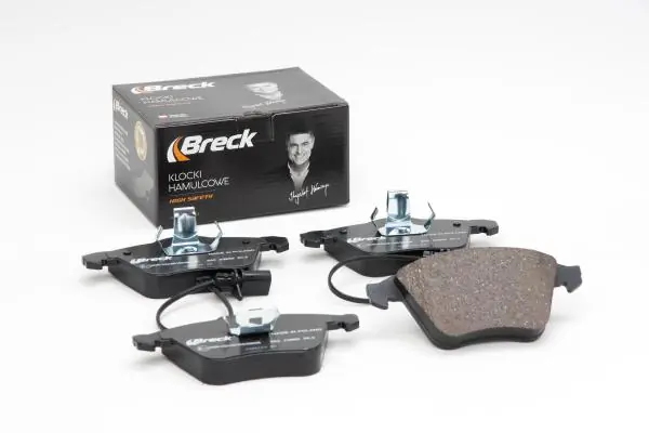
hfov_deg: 22.6
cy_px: 216
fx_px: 1622
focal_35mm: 90
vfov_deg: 15.2
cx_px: 324
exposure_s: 1/200
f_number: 11
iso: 100
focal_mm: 60
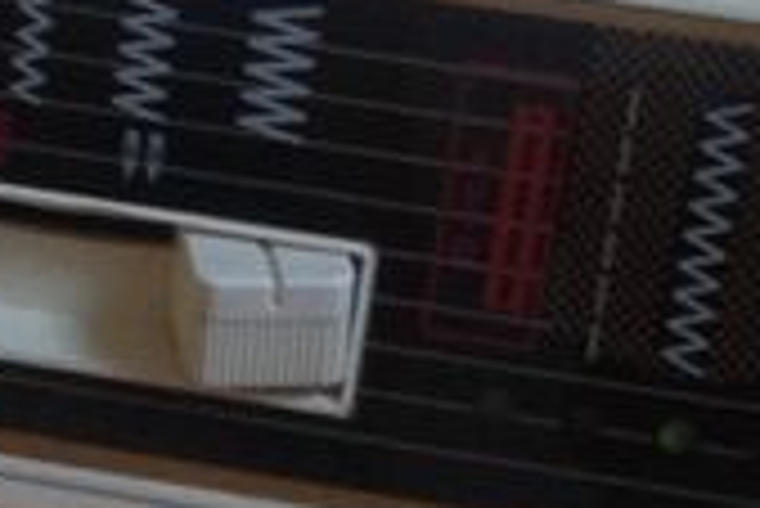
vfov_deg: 6.4
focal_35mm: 215
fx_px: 4543
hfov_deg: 9.5
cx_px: 22
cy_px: 623
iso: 125
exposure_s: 1/15
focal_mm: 4.28
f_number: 2.4
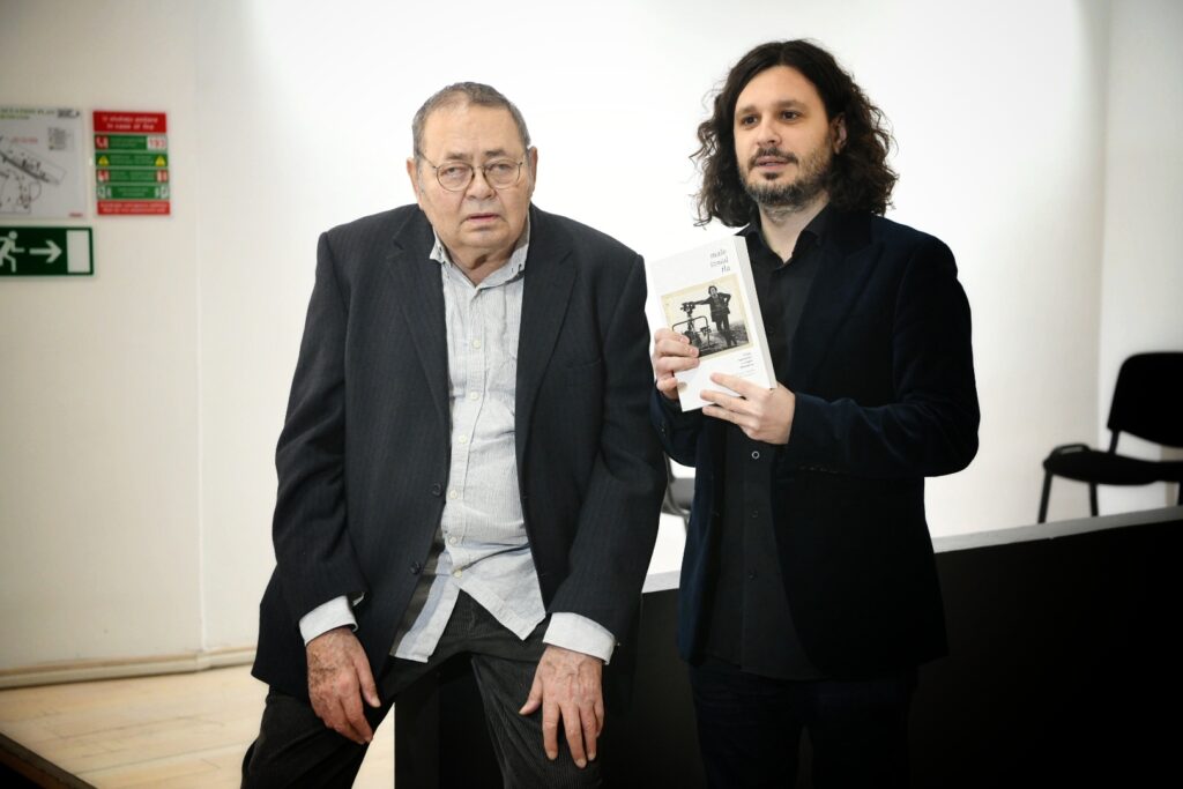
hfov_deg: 34.5
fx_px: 1906
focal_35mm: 58
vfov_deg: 23.4
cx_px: 592
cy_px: 394
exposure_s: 1/200
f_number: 4
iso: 4000
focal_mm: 58
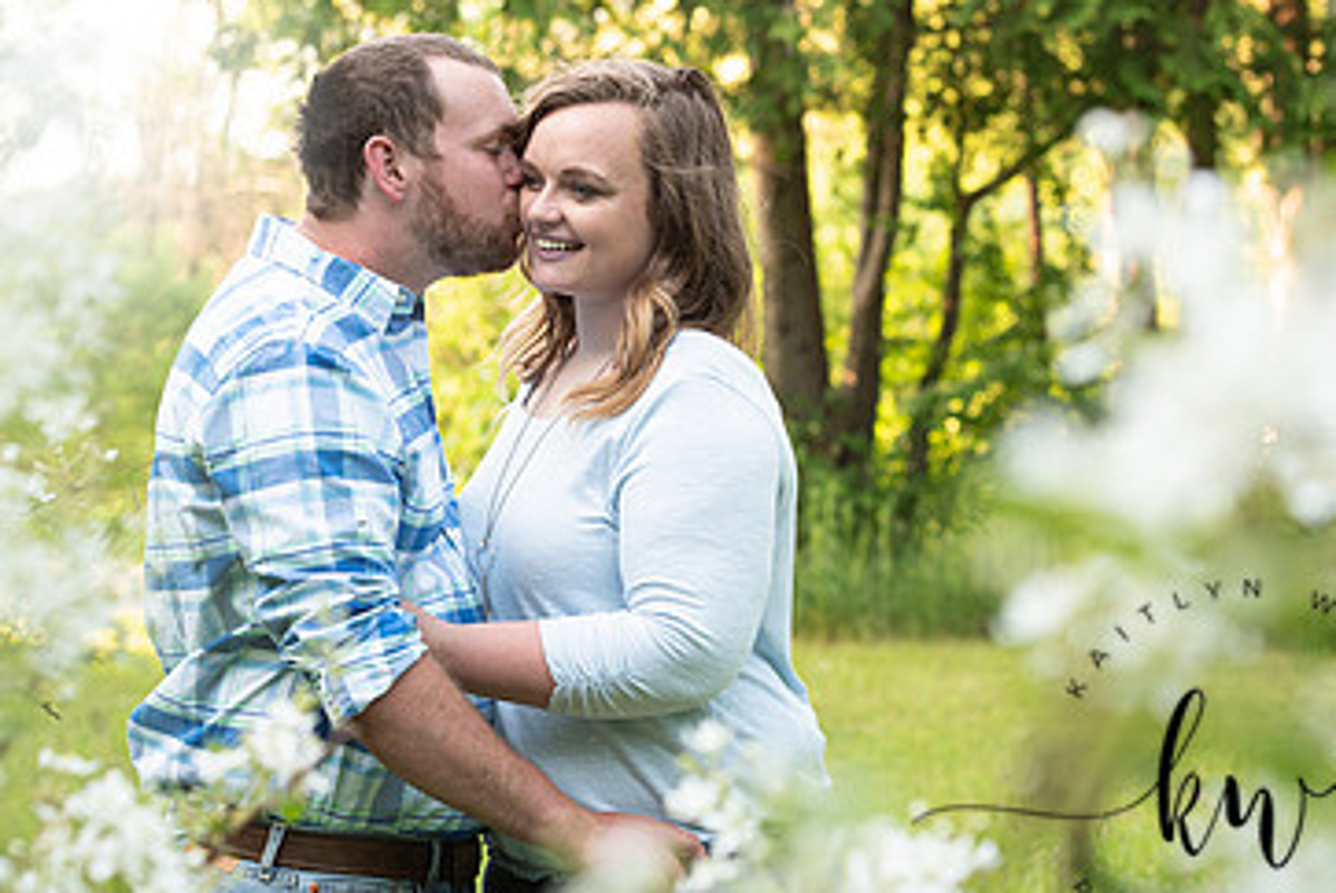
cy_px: 308
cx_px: 509
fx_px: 5051
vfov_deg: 10.1
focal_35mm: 136
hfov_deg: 15.1
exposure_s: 1/200
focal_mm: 85
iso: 400
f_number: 4.5
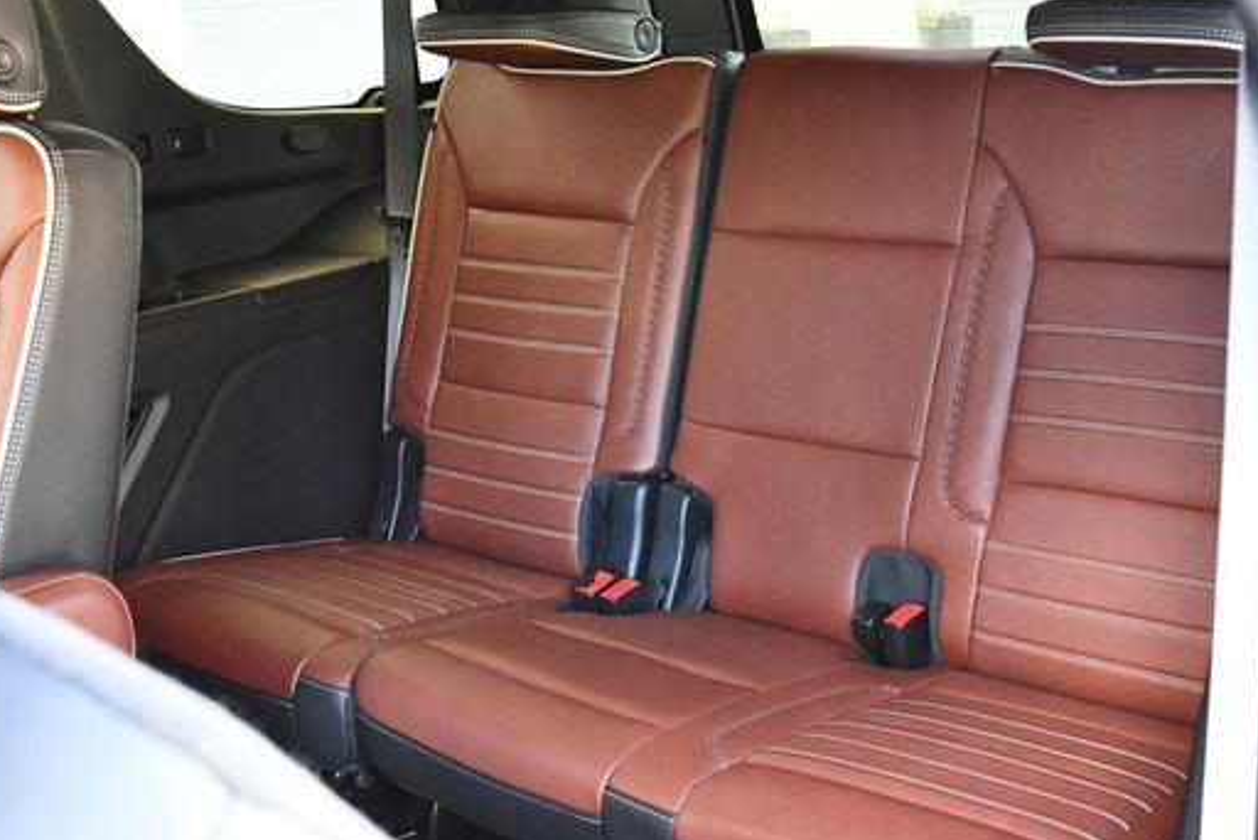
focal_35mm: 45
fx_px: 1573
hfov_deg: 43.5
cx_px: 713
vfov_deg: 29.9
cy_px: 476
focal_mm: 18
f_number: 3.5
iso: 2500
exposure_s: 1/125
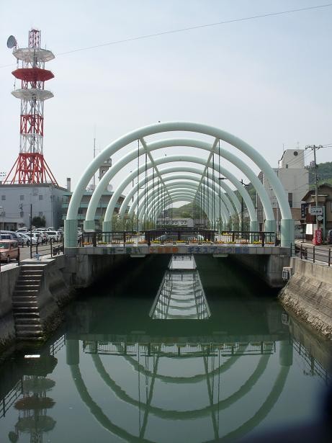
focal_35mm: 38
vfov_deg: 49.0
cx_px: 166
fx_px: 486
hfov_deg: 37.7
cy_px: 222
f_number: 6.6
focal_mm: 6.3
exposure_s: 1/400
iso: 100
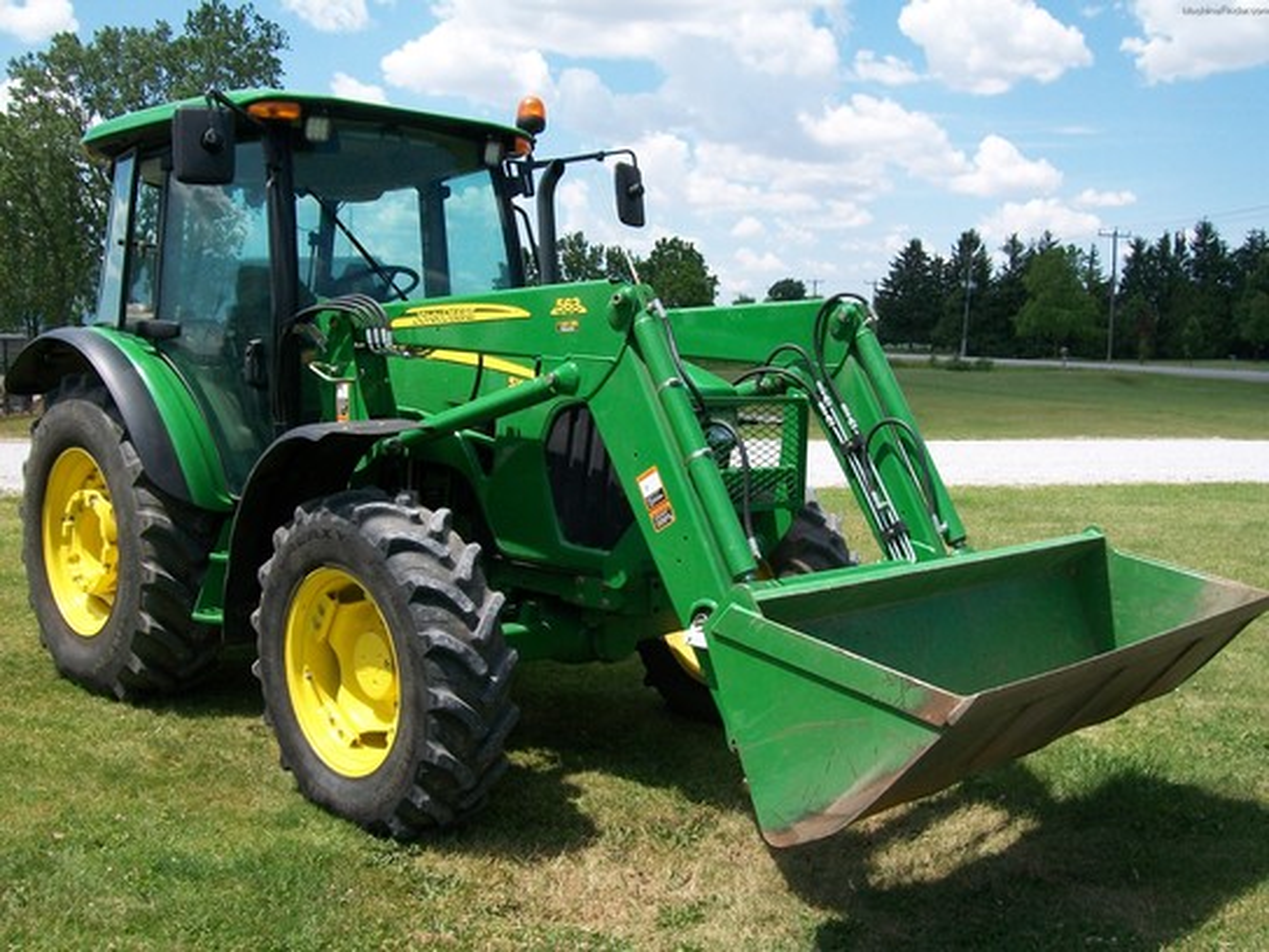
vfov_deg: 39.7
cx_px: 634
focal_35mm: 36
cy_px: 476
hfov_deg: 51.4
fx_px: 1320
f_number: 4.8
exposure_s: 1/400
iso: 80
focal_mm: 6
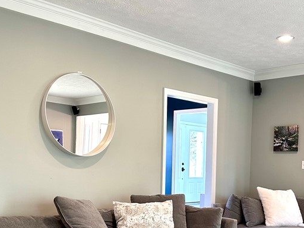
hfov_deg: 39.5
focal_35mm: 48
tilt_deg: -1.7
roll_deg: -1.4
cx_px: 177
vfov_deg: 29.7
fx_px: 422
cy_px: 175
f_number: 1.78
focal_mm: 6.86
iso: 160
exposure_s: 1/60
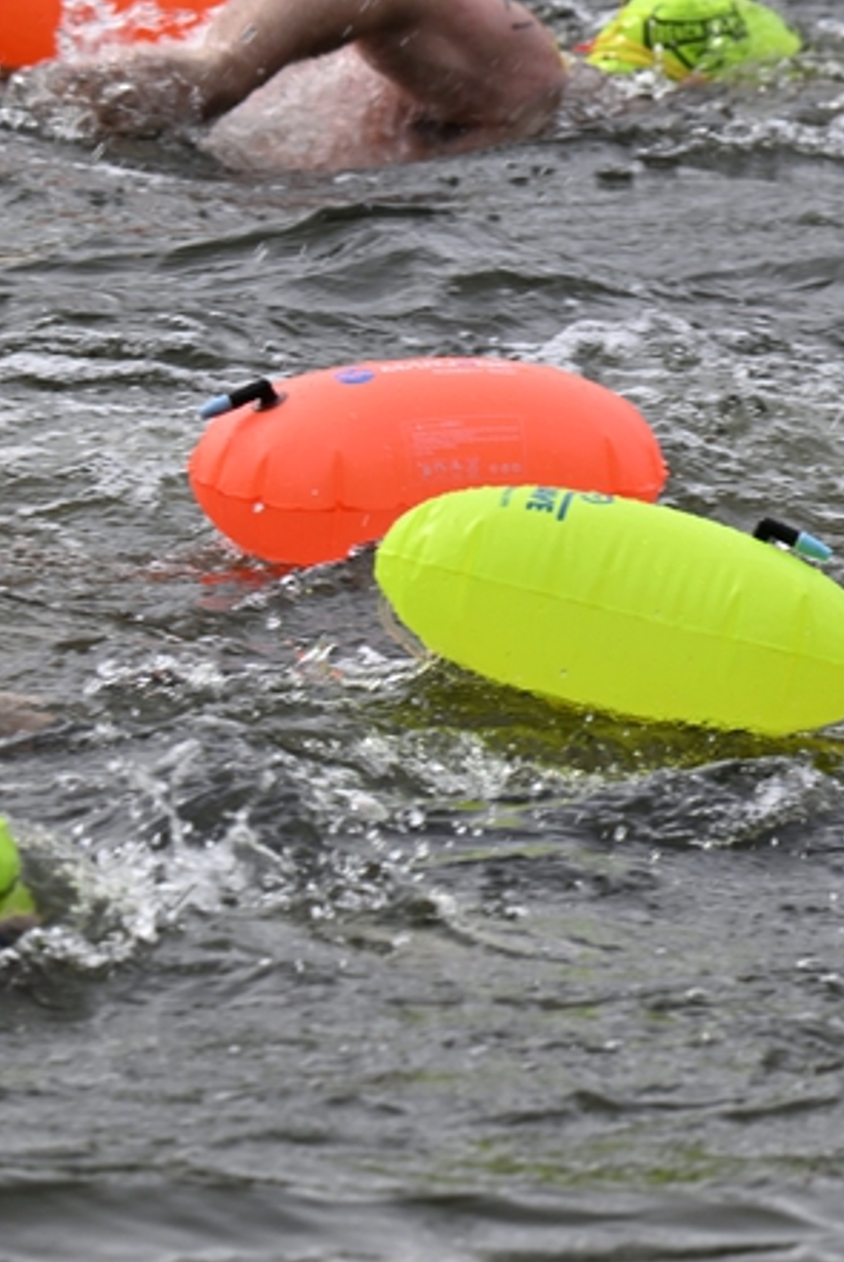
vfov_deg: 4.5
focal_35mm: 461
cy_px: 507
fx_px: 16173
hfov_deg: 3.0
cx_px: 382
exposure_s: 1/400
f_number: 10
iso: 320
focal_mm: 370
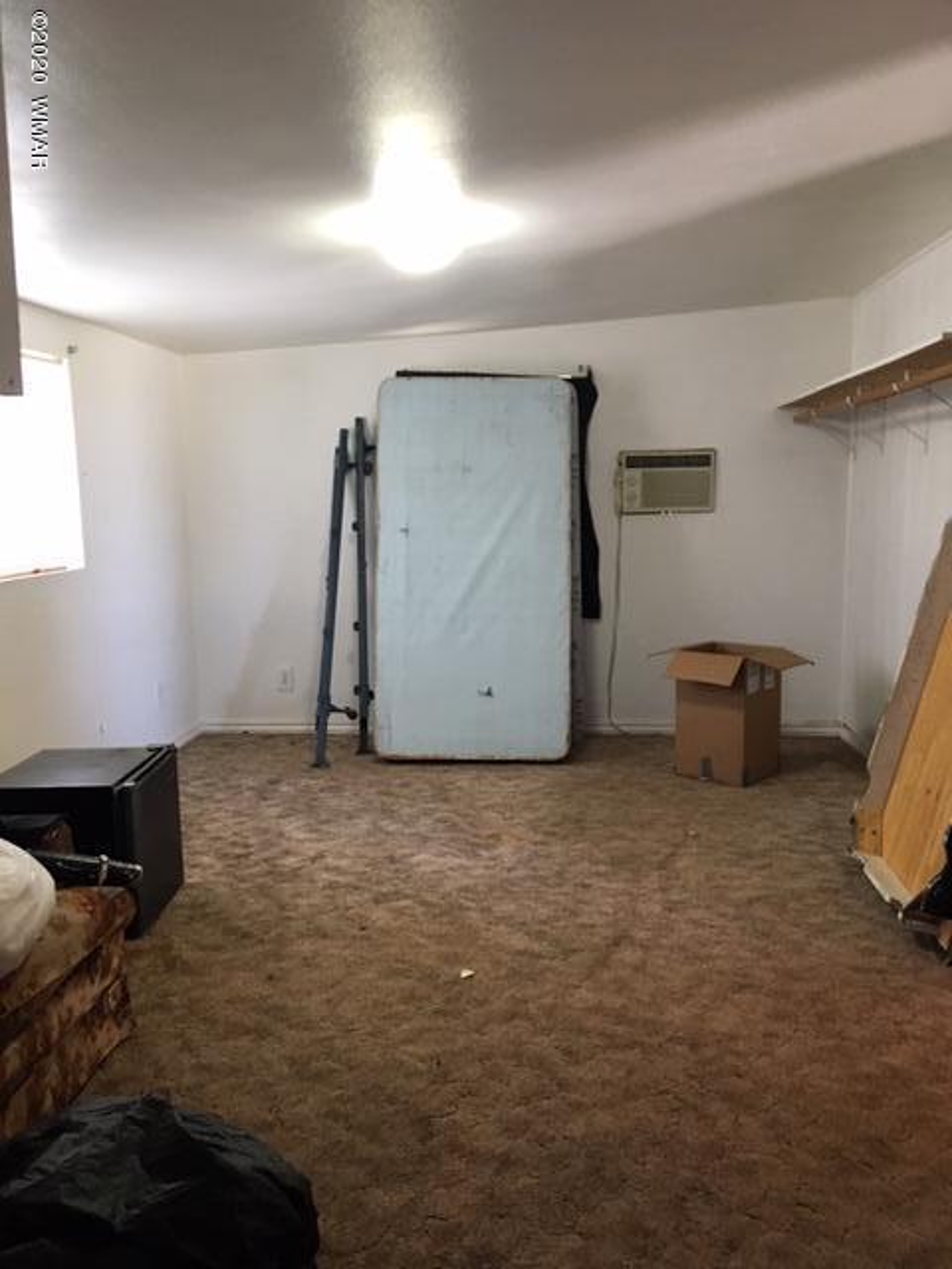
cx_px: 476
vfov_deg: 61.7
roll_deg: +1.9
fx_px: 1063
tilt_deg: -8.0
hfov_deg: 48.2
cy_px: 634
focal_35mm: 29
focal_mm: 4.15
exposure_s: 1/30
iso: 160
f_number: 2.2
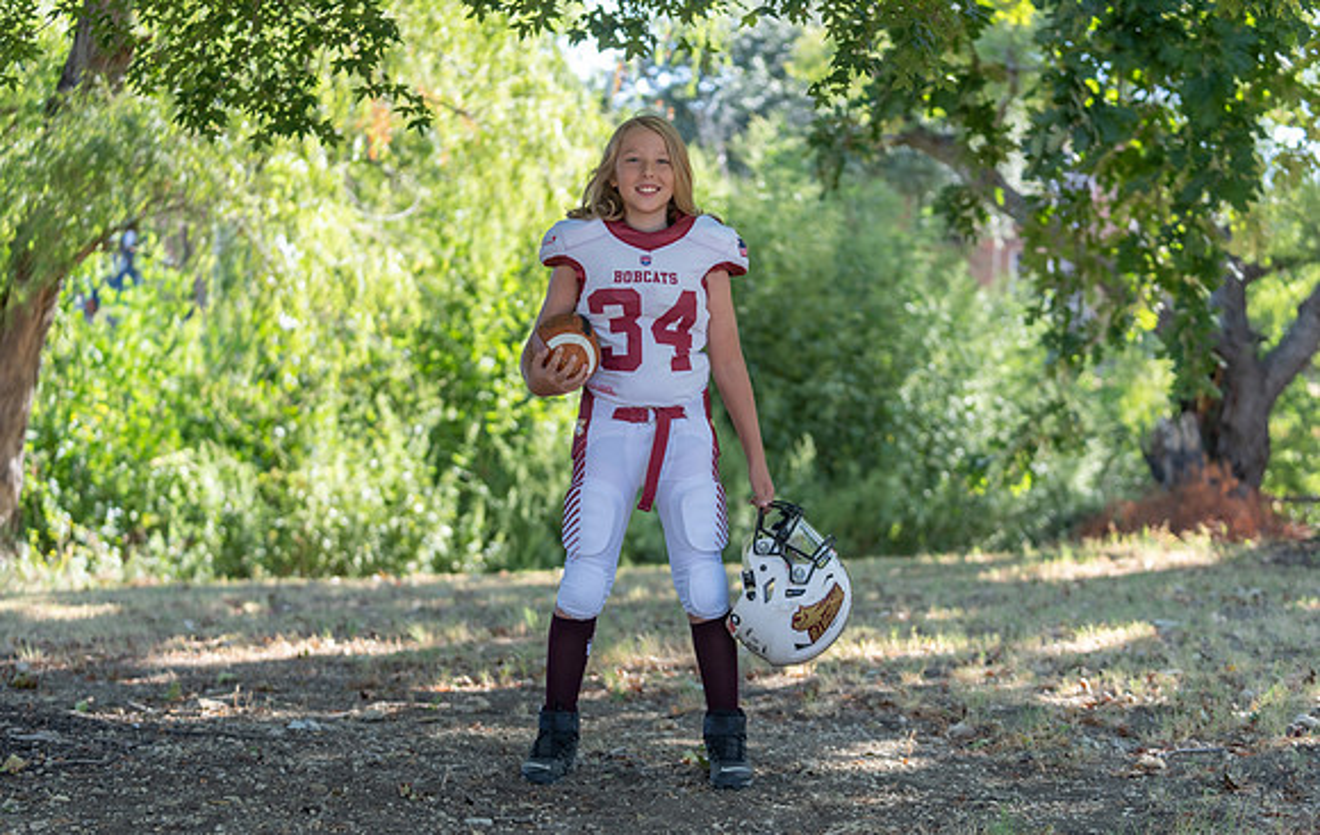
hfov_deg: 28.2
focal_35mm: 73
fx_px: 2630
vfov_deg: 18.0
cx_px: 676
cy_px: 451
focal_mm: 70
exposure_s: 1/320
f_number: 2.8
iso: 160
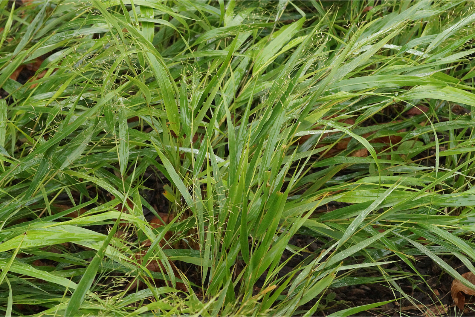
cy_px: 158
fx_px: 1979
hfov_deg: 13.7
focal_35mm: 150
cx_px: 238
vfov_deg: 9.1
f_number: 10
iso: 3200
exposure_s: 1/125
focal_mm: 100
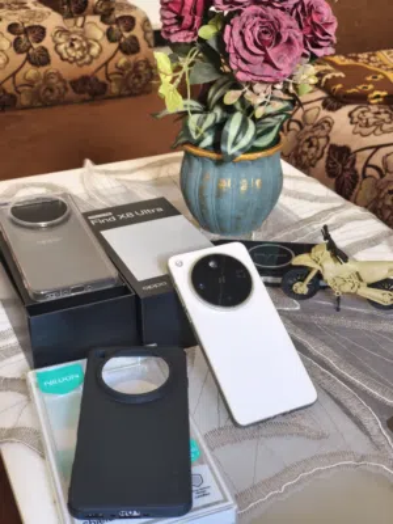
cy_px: 262
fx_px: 757
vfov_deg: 38.2
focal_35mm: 50
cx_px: 196
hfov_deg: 29.1
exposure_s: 1/50
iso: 2500
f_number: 1.9
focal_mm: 7.1
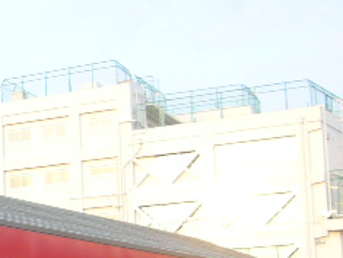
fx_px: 1052
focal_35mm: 106
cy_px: 267
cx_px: -104
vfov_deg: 13.8
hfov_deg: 17.4
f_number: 2.8
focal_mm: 4.6
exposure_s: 1/160
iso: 80
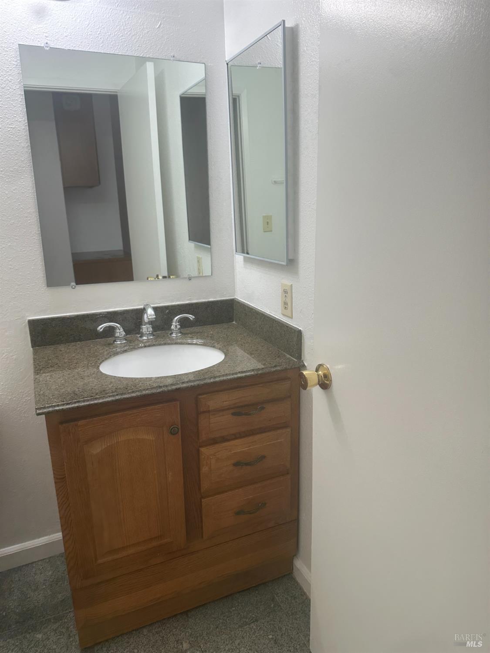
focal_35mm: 24
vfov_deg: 71.6
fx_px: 453
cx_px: 245
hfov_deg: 56.8
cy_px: 326
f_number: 1.78
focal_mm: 6.86
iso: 64
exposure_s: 1/120
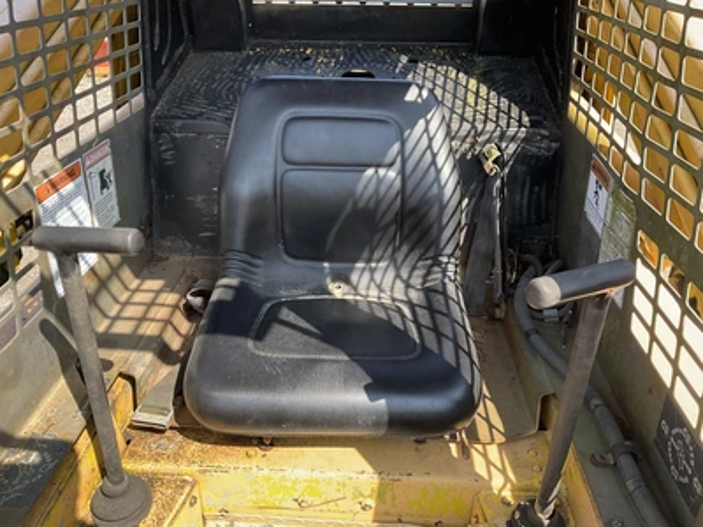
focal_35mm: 29
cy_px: 264
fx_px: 589
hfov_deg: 61.7
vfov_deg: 48.2
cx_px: 352
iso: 25
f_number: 1.8
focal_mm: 3
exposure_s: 1/348
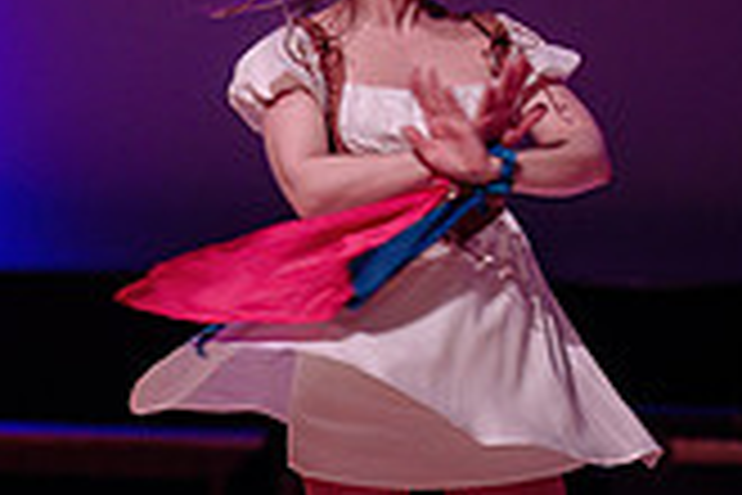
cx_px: -170
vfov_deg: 7.1
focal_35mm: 193
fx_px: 3978
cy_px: 288
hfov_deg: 10.5
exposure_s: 1/250
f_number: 1.2
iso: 800
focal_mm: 50
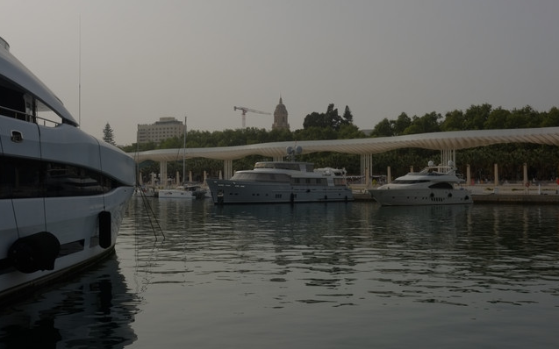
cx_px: 279
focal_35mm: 42
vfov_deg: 30.5
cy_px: 172
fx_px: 640
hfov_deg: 47.2
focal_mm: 27
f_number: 14
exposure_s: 1/400
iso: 200
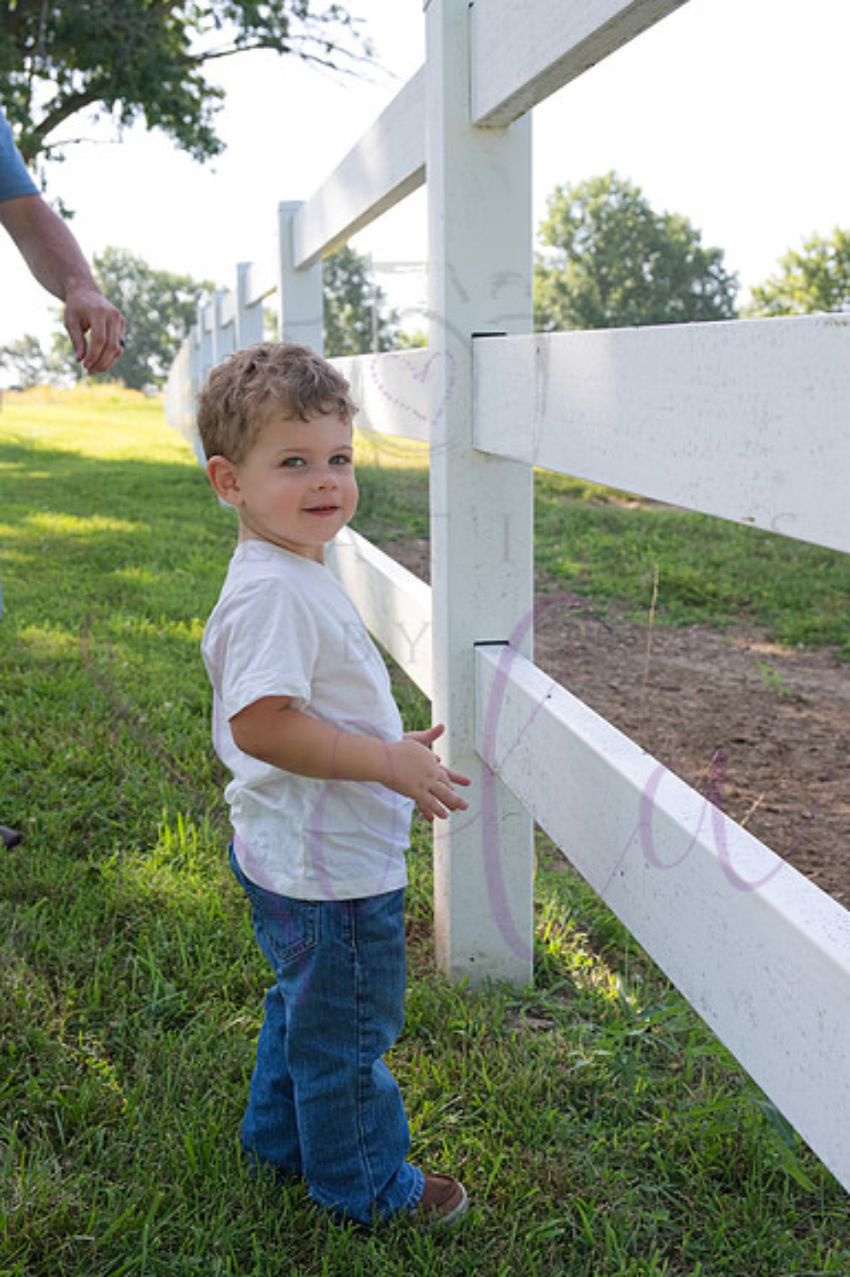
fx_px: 1312
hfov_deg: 35.9
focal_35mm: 37
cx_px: 425
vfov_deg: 51.9
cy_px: 638
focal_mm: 37
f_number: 6.3
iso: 400
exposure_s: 1/320
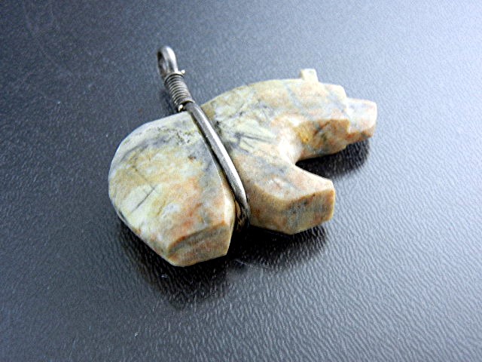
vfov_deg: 28.0
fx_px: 724
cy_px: 181
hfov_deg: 36.8
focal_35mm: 52
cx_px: 241
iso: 200
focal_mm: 9.3
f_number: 3.9
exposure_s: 1/6.7
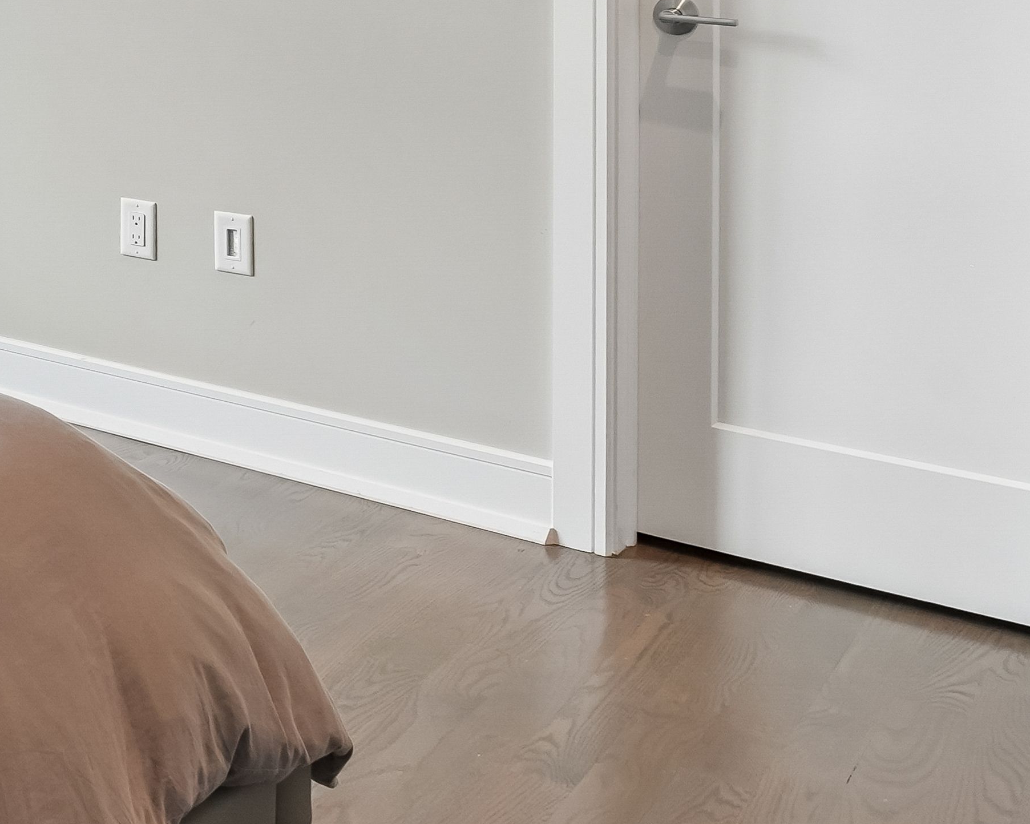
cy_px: 110
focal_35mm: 51
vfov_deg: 28.7
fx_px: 1555
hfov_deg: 27.1
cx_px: -471
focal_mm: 14
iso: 800
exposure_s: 1/60
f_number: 7.1
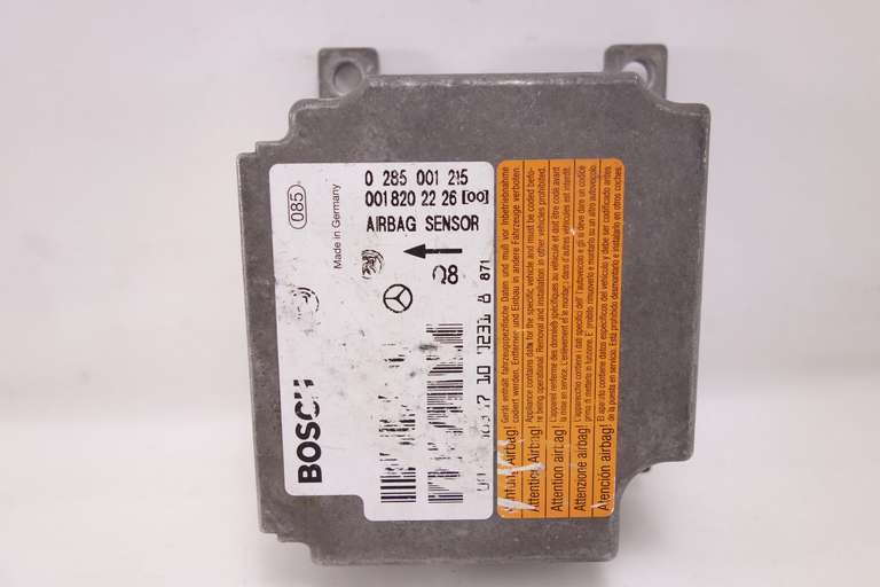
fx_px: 684
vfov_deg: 46.4
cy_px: 294
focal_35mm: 28
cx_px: 440
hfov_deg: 65.5
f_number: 2.2
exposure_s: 1/100
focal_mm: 10.4
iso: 125
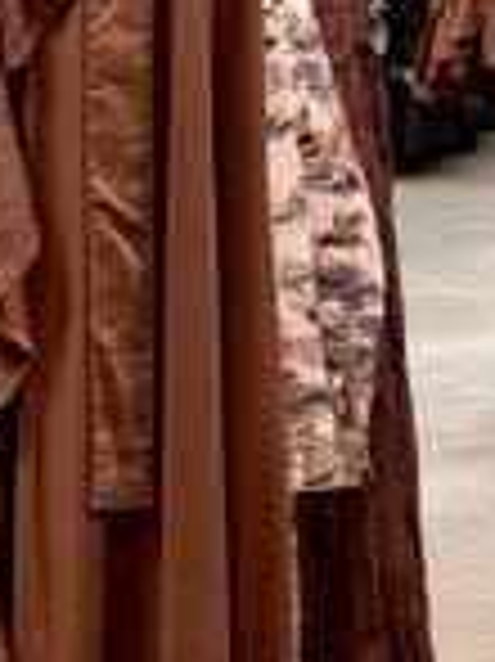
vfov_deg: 11.8
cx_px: -747
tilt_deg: -10.1
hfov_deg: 8.1
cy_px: 266
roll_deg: +1.0
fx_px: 3189
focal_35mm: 167
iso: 200
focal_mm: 6.76
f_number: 1.78
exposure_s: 1/60
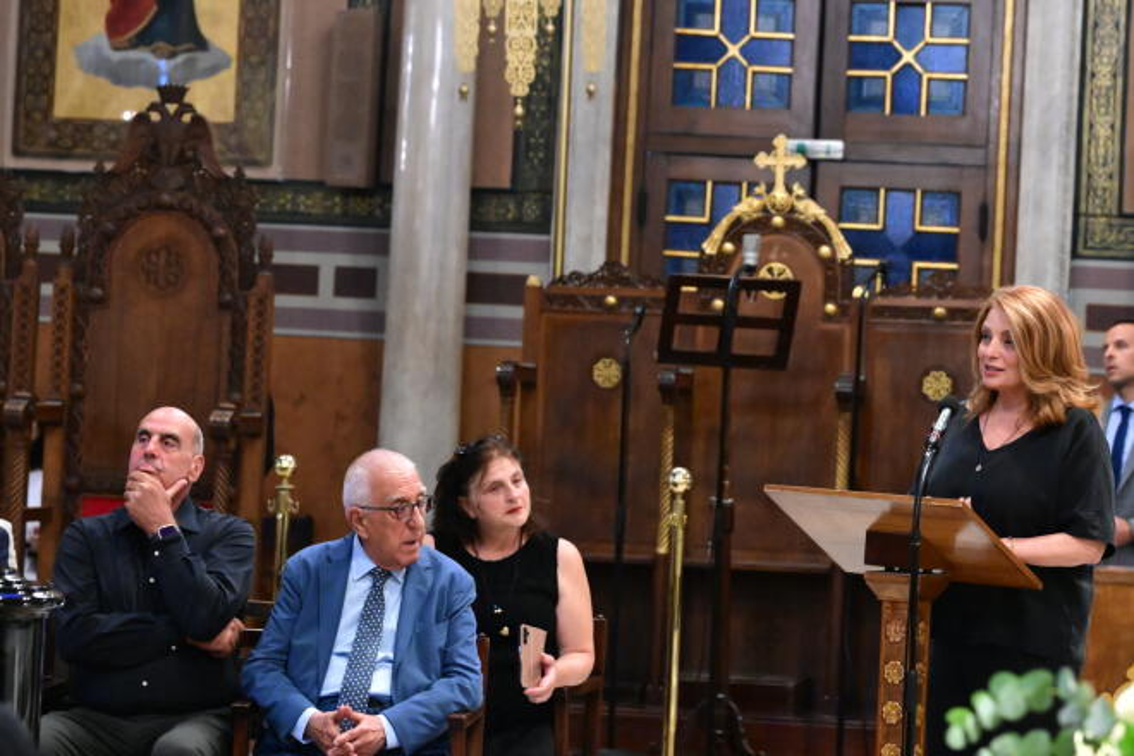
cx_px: 567
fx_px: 3906
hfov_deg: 16.5
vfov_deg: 11.1
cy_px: 378
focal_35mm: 124
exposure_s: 1/250
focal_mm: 83
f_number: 4
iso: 10000
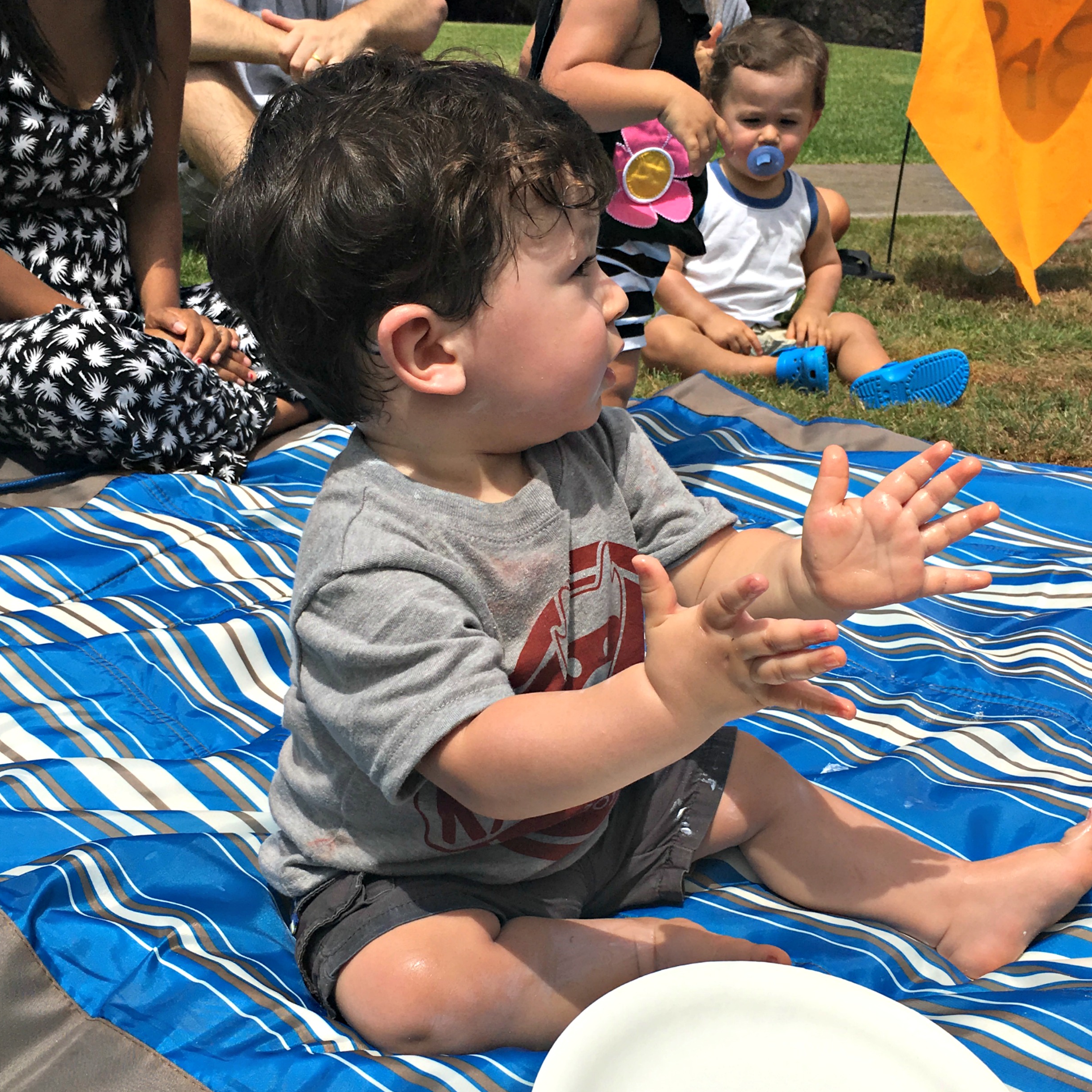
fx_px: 1499
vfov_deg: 39.9
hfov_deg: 40.0
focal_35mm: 42
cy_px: 634
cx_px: 531
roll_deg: -2.3
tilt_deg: -22.8
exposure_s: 1/3846
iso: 25
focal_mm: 4.15
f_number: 2.2
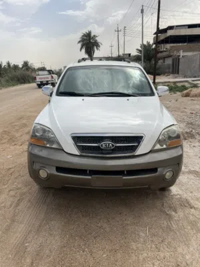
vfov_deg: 67.3
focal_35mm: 26
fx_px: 200
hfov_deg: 53.1
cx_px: 100
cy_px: 134
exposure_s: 1/5076
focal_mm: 5.7
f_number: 1.5
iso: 50
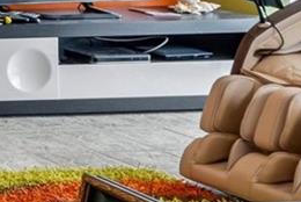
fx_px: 720
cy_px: -101
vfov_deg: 14.8
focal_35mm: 86
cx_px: -594
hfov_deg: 11.7
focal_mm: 14
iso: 200
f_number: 9
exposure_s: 1/6
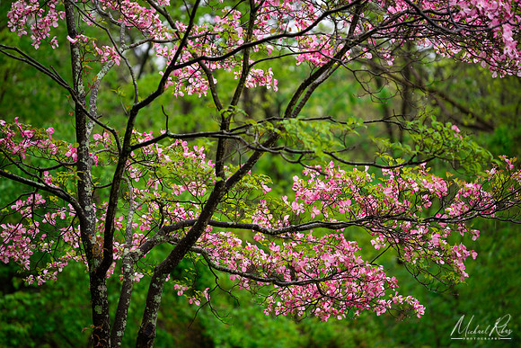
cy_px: 174
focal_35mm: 170
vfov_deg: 8.1
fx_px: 2461
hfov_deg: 12.1
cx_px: 260
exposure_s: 1/100
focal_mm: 170
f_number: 4
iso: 100
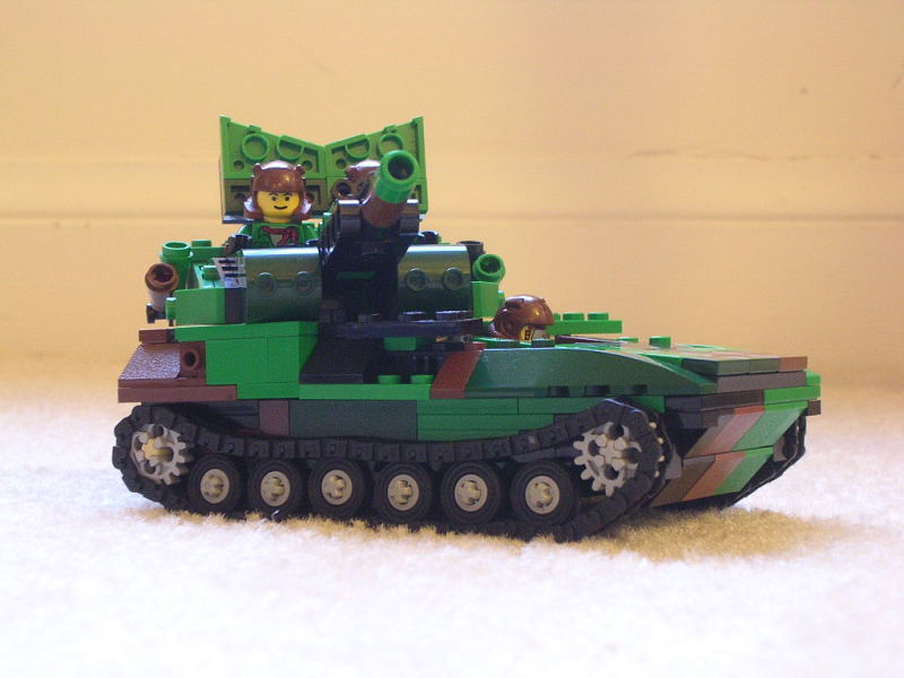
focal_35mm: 86
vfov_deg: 17.2
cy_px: 339
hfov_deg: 22.8
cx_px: 452
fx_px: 2246
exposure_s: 1/2.2
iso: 400
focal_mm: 13
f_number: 4.1
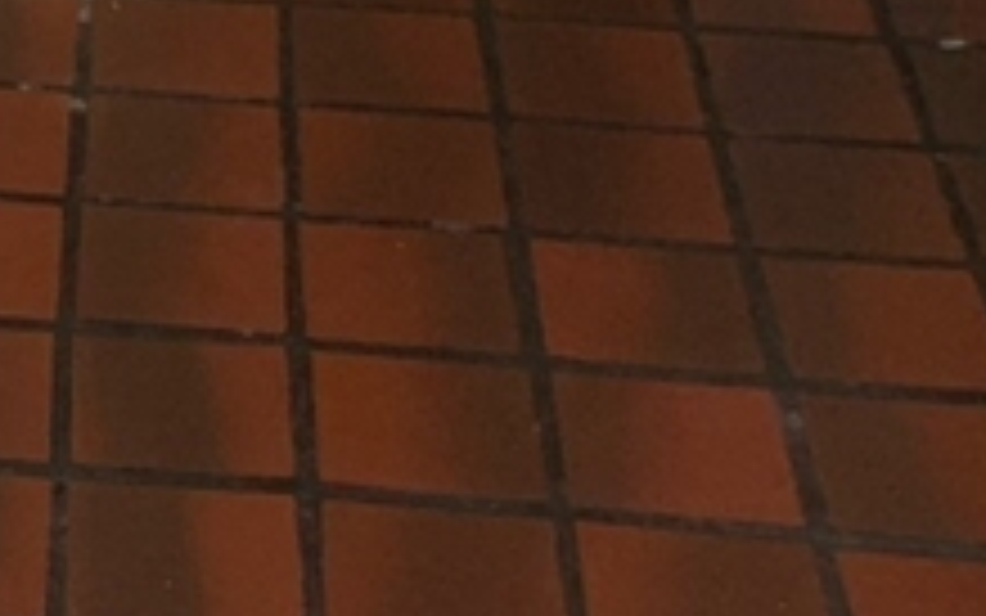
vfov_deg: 9.0
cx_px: -374
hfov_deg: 15.3
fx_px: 3467
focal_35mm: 129
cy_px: -931
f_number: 1.8
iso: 64
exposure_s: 1/121
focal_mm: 4.25
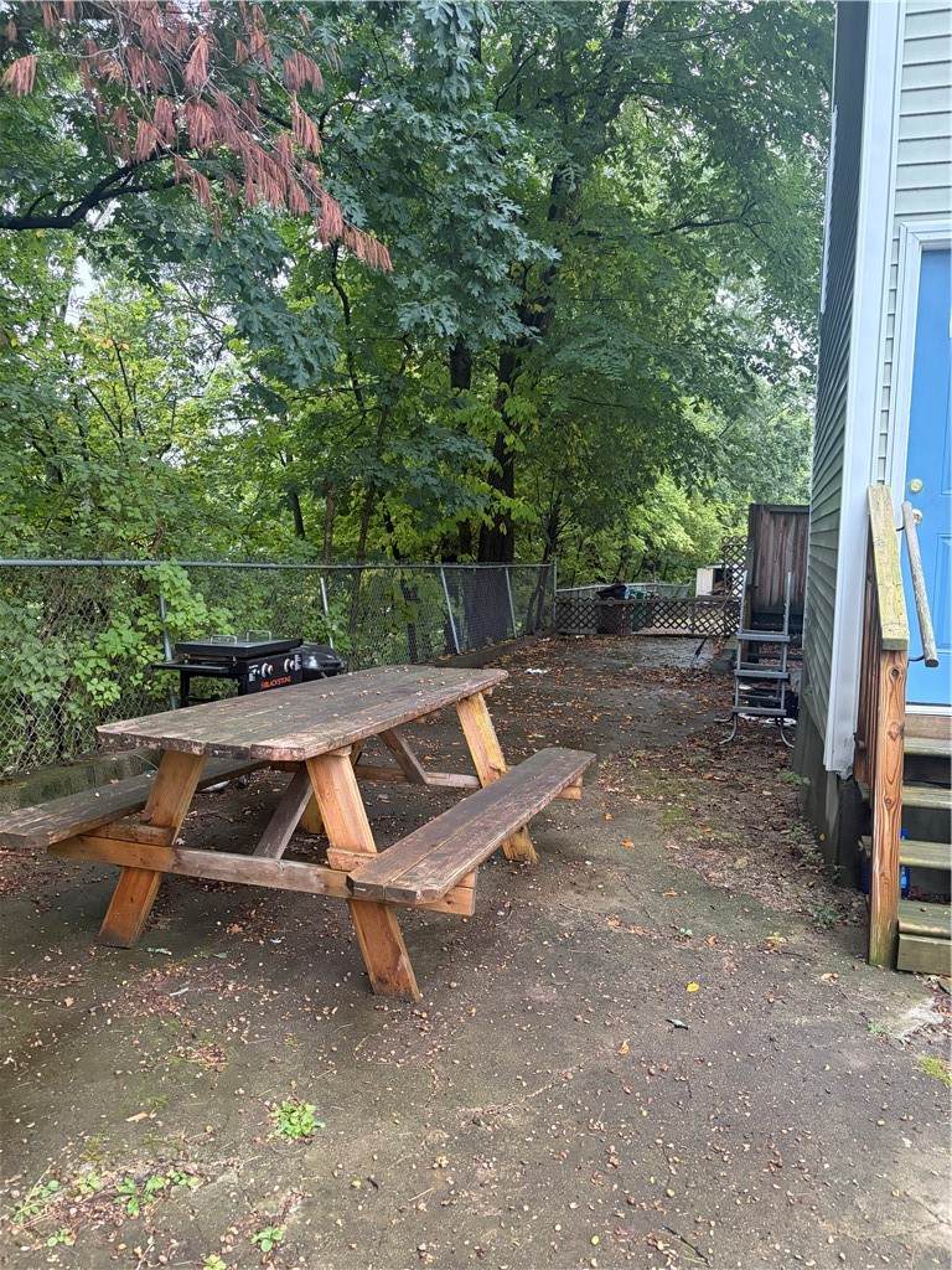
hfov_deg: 53.1
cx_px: 476
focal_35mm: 26
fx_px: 953
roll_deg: -1.5
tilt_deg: -6.1
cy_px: 635
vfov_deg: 67.3
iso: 400
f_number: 1.6
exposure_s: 1/60
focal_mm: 5.96
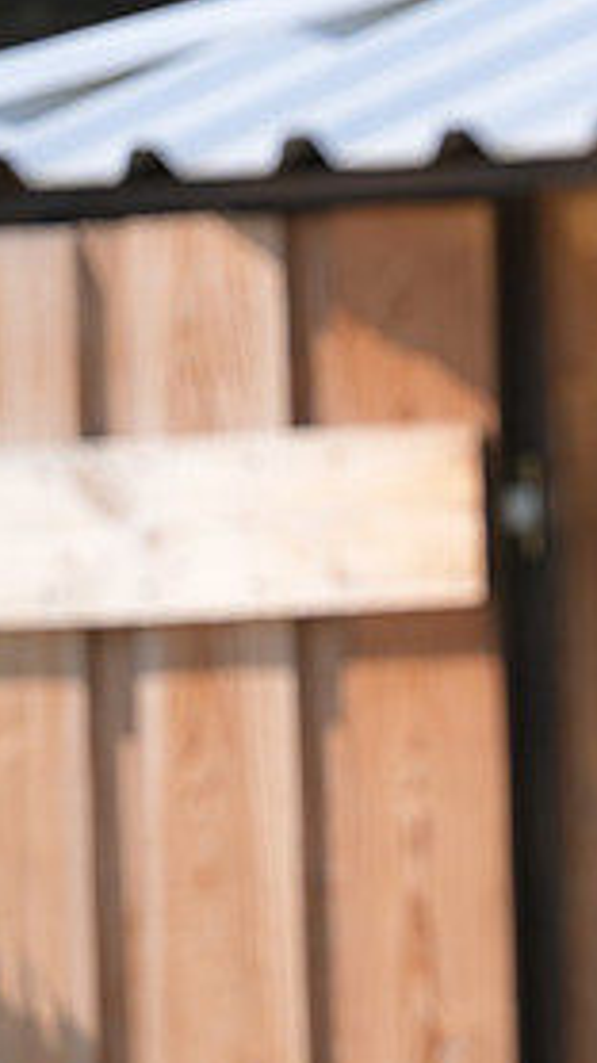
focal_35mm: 831
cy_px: 575
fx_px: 23429
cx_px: 1003
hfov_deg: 1.5
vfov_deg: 2.6
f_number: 5
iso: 400
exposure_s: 1/1250
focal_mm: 380
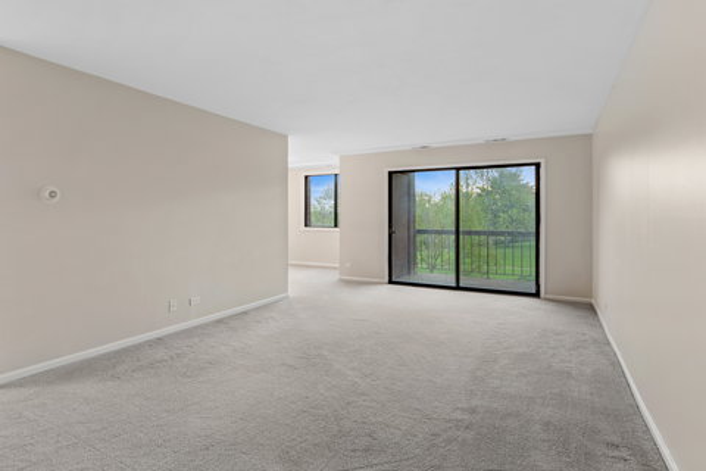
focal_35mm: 18
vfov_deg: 67.4
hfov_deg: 90.0
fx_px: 353
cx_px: 353
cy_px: 236
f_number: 8
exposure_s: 1/5
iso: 250
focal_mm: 12
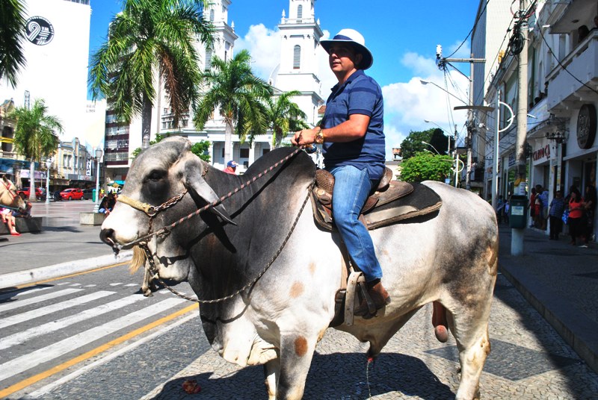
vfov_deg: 40.1
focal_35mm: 33
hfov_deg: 57.2
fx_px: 549
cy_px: 200
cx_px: 299
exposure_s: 1/1600
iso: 560
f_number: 5.6
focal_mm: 22
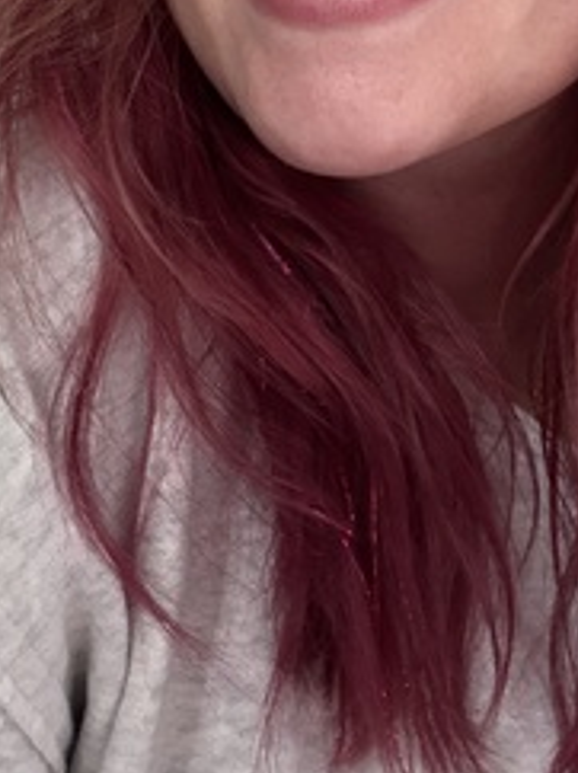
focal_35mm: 62
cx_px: 369
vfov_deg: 29.2
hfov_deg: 23.5
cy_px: -3
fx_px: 1383
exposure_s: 1/30
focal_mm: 2.71
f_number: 1.9
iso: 640
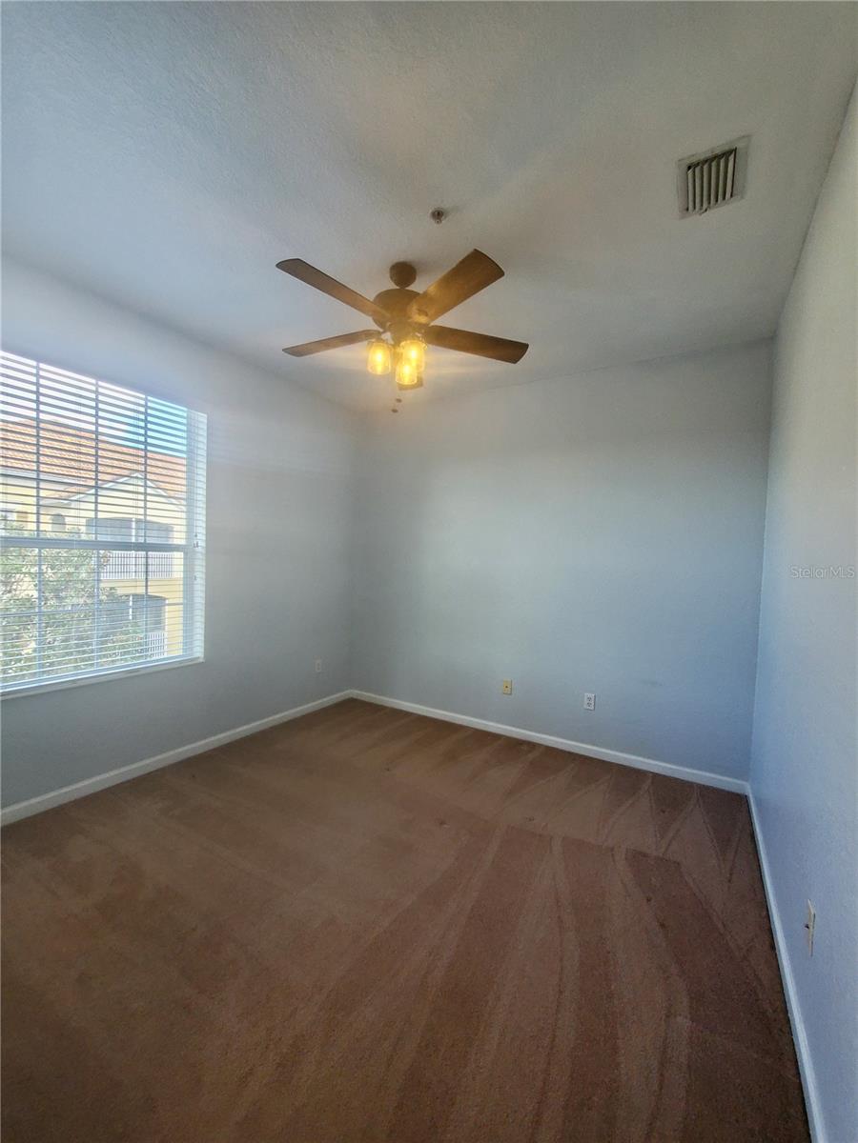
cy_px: 572
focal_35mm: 13
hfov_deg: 89.9
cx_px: 429
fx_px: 430
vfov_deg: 106.2
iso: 125
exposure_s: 1/60
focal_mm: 1.8
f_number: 2.2
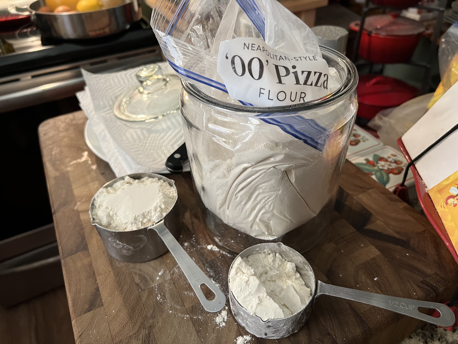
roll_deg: +2.8
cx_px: 229
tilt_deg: -40.0
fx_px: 344
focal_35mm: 26
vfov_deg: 53.1
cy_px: 172
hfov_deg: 67.3
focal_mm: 5.7
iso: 400
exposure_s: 1/60
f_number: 1.5
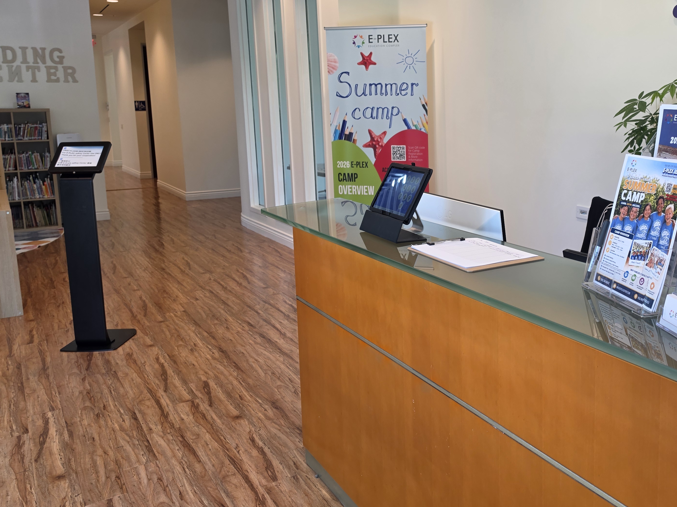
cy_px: 213
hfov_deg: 53.6
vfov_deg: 42.8
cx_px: 480
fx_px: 645
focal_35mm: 33
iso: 64
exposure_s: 1/180
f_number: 1.4
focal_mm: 6.5
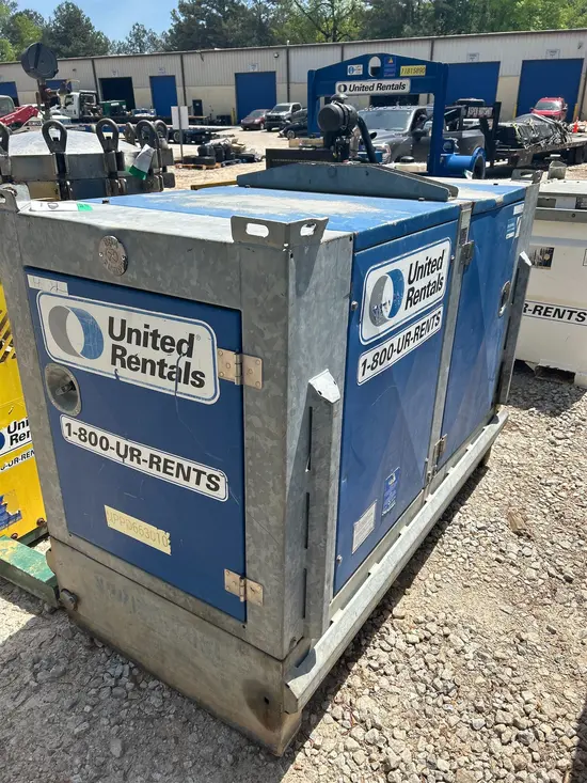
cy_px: 392
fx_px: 588
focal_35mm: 26
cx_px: 294
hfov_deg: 53.1
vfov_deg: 67.3
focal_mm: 5.7
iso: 50
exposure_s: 1/2994
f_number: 1.5
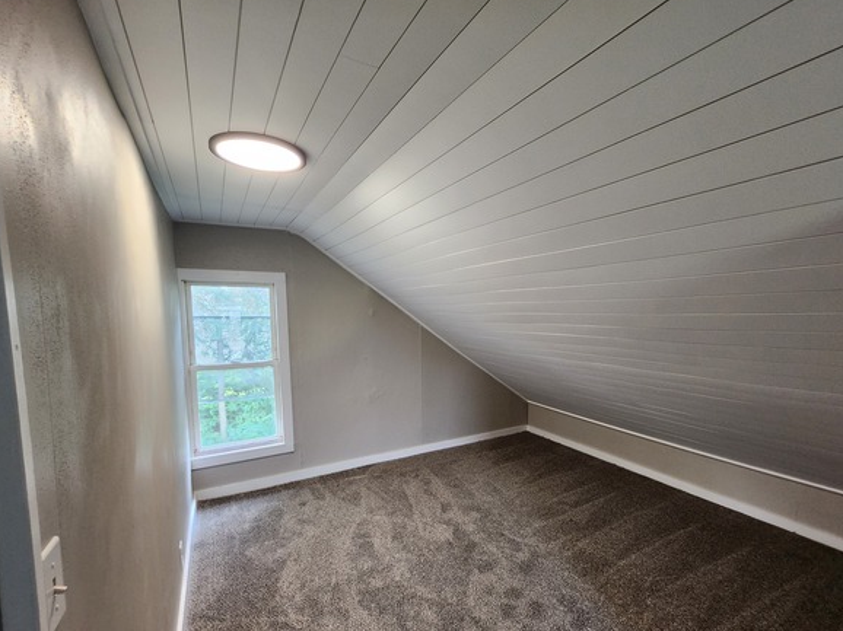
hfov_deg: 98.0
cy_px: 342
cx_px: 457
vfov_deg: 81.5
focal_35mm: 15
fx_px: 365
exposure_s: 1/60
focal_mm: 1.74
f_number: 2.2
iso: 200
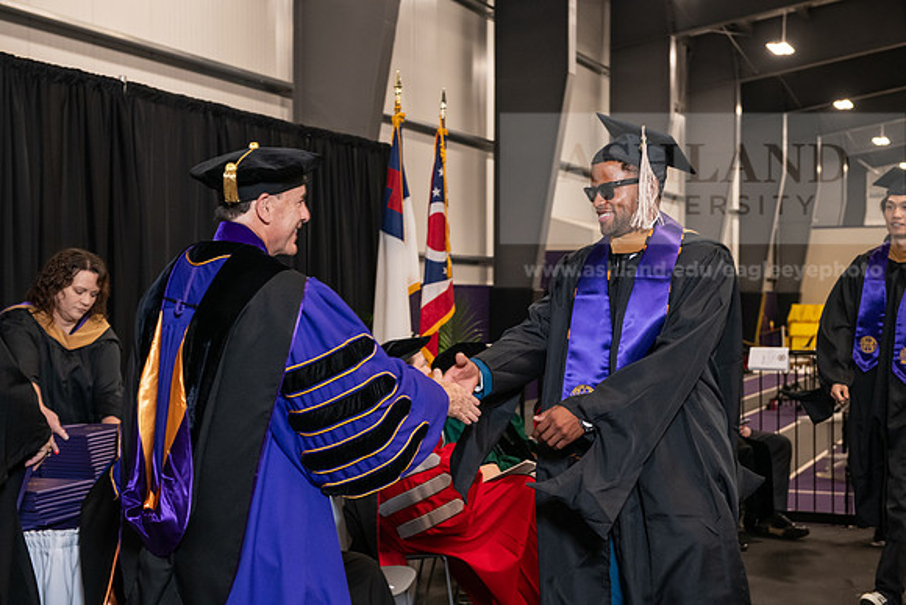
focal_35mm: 58
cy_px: 302
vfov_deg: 23.4
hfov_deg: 34.5
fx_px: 1460
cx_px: 453
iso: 2000
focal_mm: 58
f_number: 5
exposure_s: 1/125
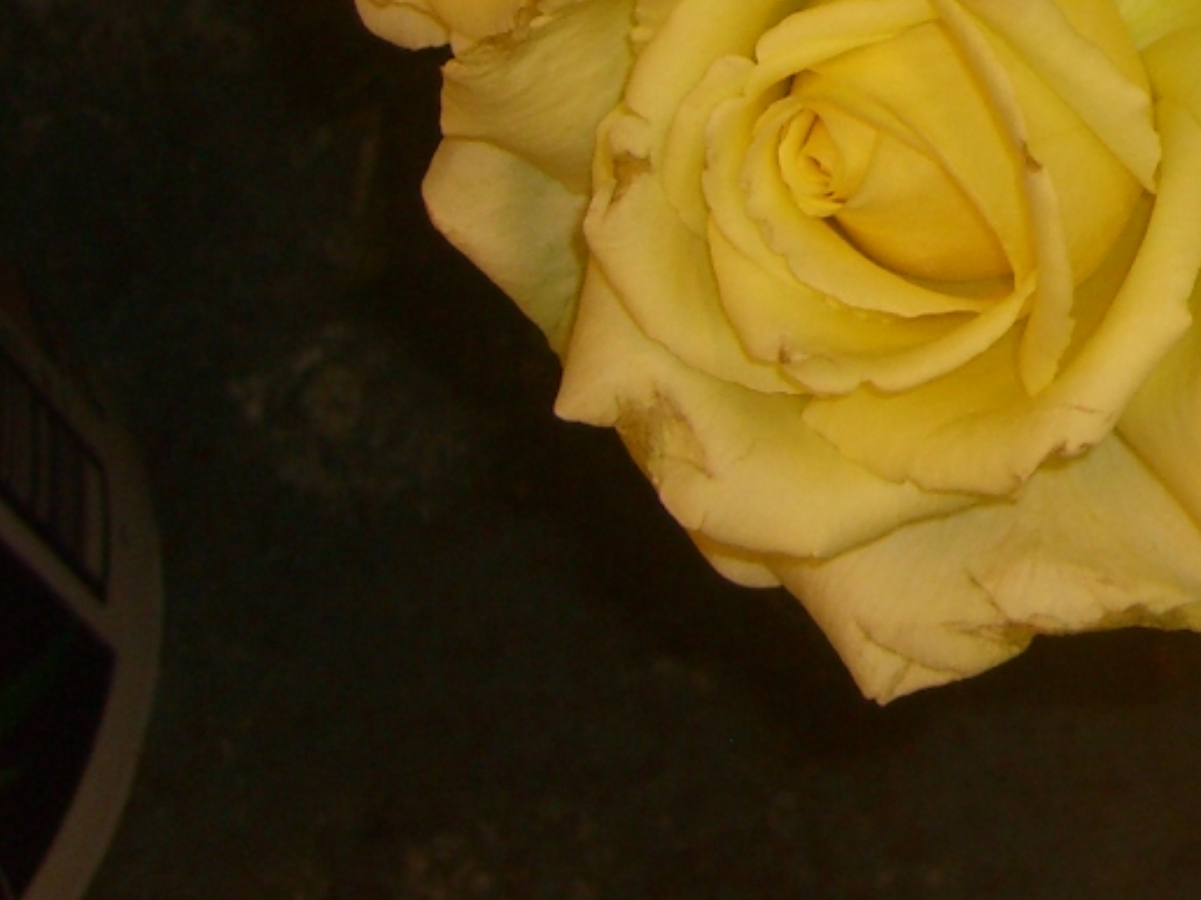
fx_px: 4093
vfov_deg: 12.1
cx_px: 1747
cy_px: -366
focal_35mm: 118
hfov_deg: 15.5
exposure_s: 1/60
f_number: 2.8
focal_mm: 7.9
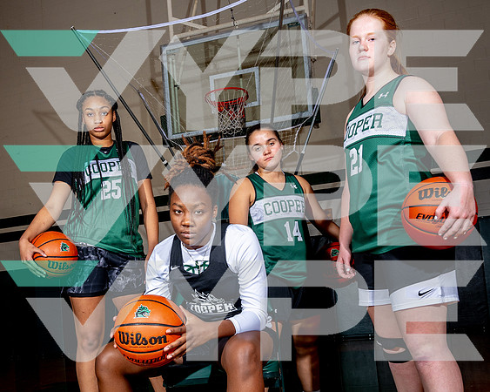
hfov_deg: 45.2
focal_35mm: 41
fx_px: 589
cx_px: 224
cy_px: 273
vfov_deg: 36.3
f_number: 6.3
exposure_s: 1/125
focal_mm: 24
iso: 100
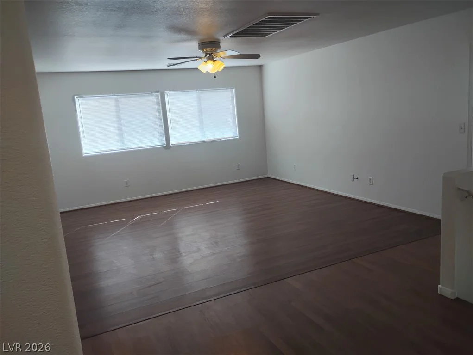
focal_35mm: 28
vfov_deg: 49.8
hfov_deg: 63.4
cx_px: 236
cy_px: 178
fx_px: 383
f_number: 1.8
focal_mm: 4.26
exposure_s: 1/120
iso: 288
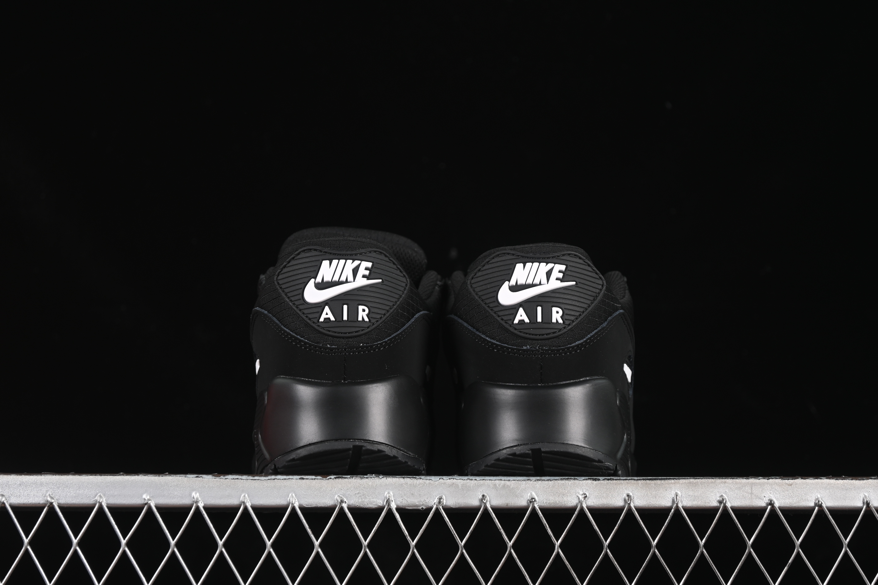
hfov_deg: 27.0
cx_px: 439
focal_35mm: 75
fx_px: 1829
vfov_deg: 18.2
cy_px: 292
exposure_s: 1/50
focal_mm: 50
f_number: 6.3
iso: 160
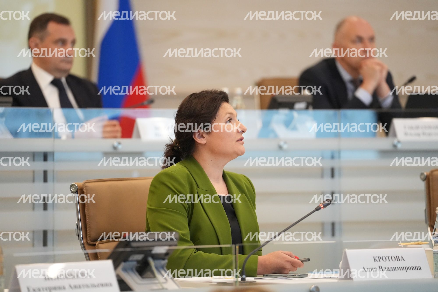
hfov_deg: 11.0
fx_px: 2275
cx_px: 219
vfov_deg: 7.3
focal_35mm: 187
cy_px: 146
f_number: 2.8
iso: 5000
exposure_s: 1/640
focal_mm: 187
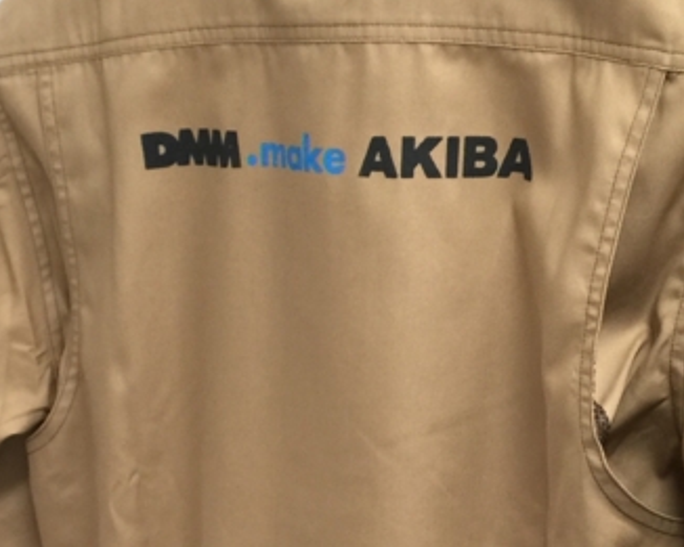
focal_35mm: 89
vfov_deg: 17.2
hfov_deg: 21.5
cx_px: 264
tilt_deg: -11.3
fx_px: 1802
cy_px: 363
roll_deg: +0.0
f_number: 2.2
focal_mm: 4.15
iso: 80
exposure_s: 1/15
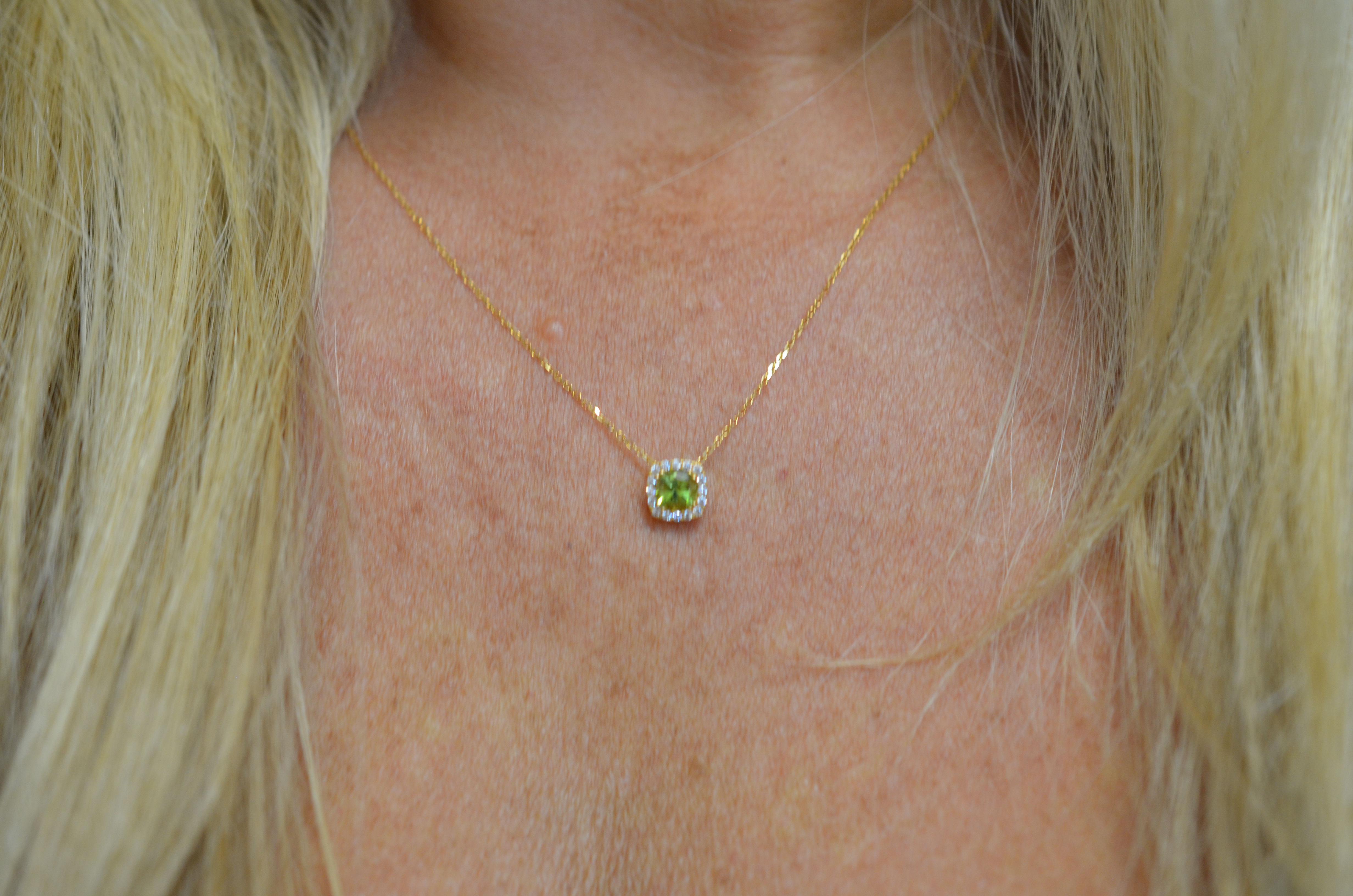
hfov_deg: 33.5
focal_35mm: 60
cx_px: 676
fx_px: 2250
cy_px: 448
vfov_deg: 22.5
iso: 640
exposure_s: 1/60
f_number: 4
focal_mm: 40
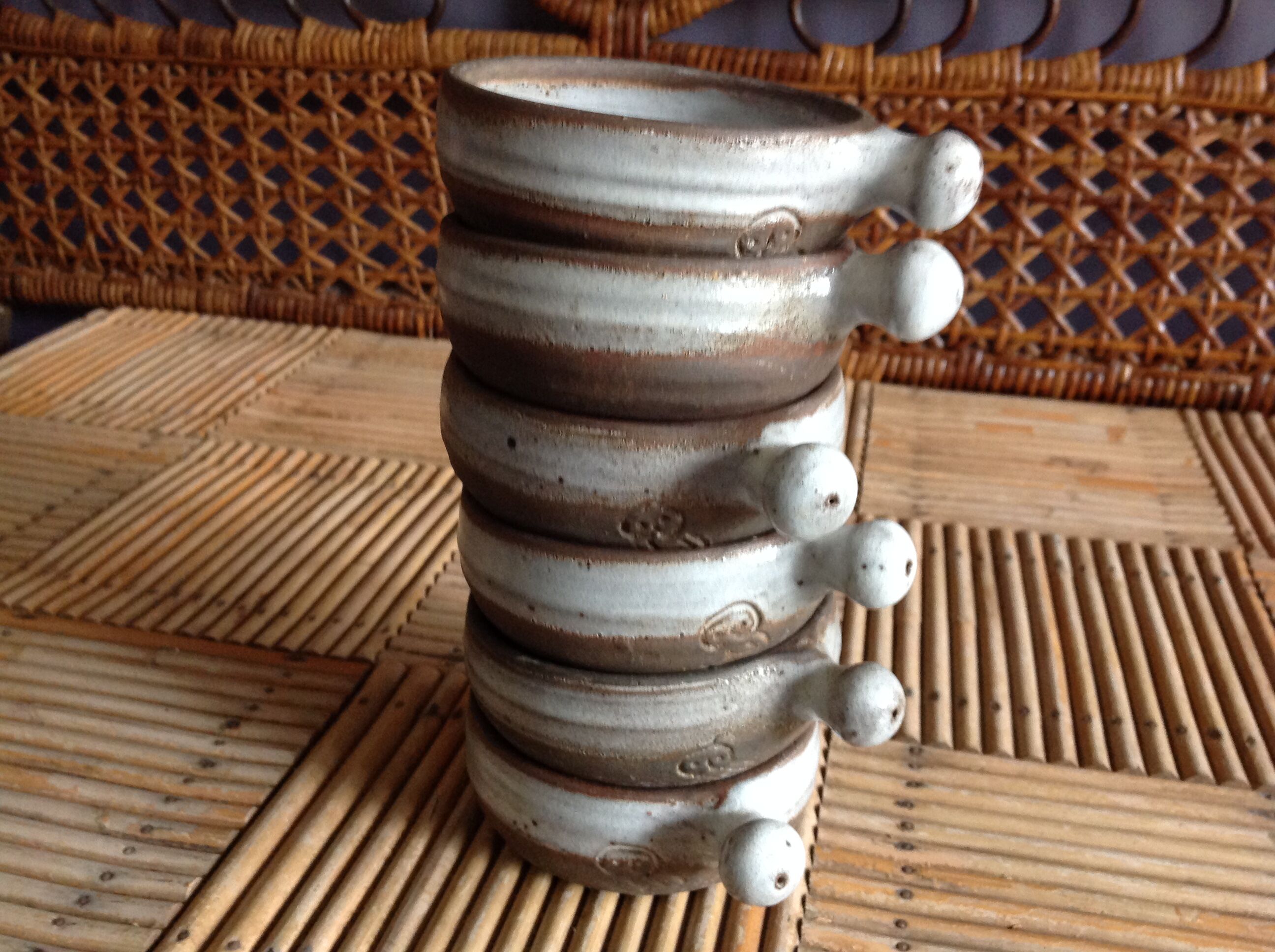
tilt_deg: -24.1
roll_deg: -1.4
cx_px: 638
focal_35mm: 35
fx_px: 1287
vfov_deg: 40.6
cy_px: 476
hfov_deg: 52.7
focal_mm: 4.28
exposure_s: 1/15
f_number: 2.4
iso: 200
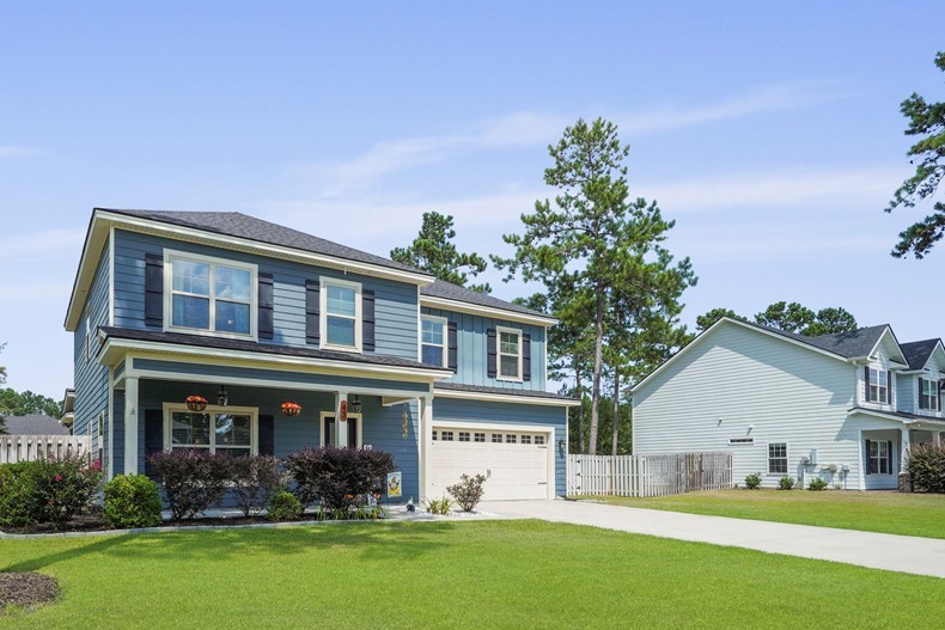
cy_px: 404
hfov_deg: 77.4
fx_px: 578
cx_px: 364
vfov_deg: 56.4
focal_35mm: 22
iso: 320
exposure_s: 1/640
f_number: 9
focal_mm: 16
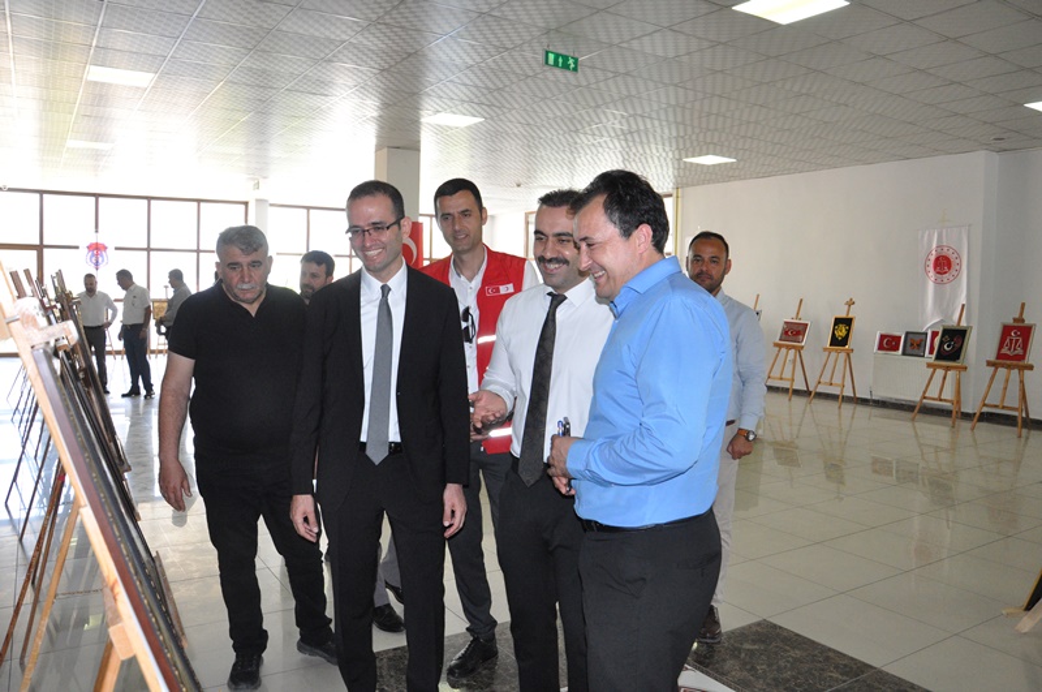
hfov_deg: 67.5
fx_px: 780
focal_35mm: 27
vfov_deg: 47.8
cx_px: 521
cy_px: 346
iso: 2000
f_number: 5.6
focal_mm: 18
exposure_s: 1/200
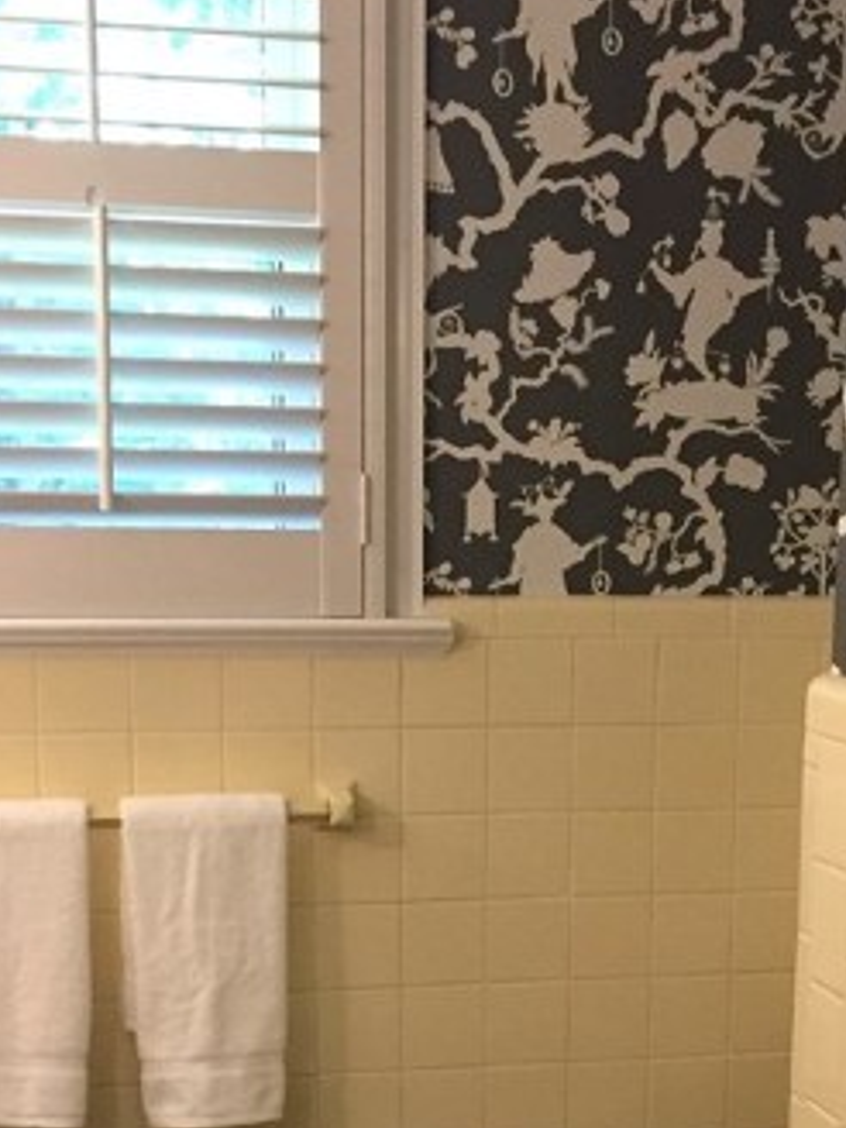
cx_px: 578
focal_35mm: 68
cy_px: 953
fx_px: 2216
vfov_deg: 27.8
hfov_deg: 21.5
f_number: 2.2
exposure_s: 1/30
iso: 160
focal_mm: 4.15
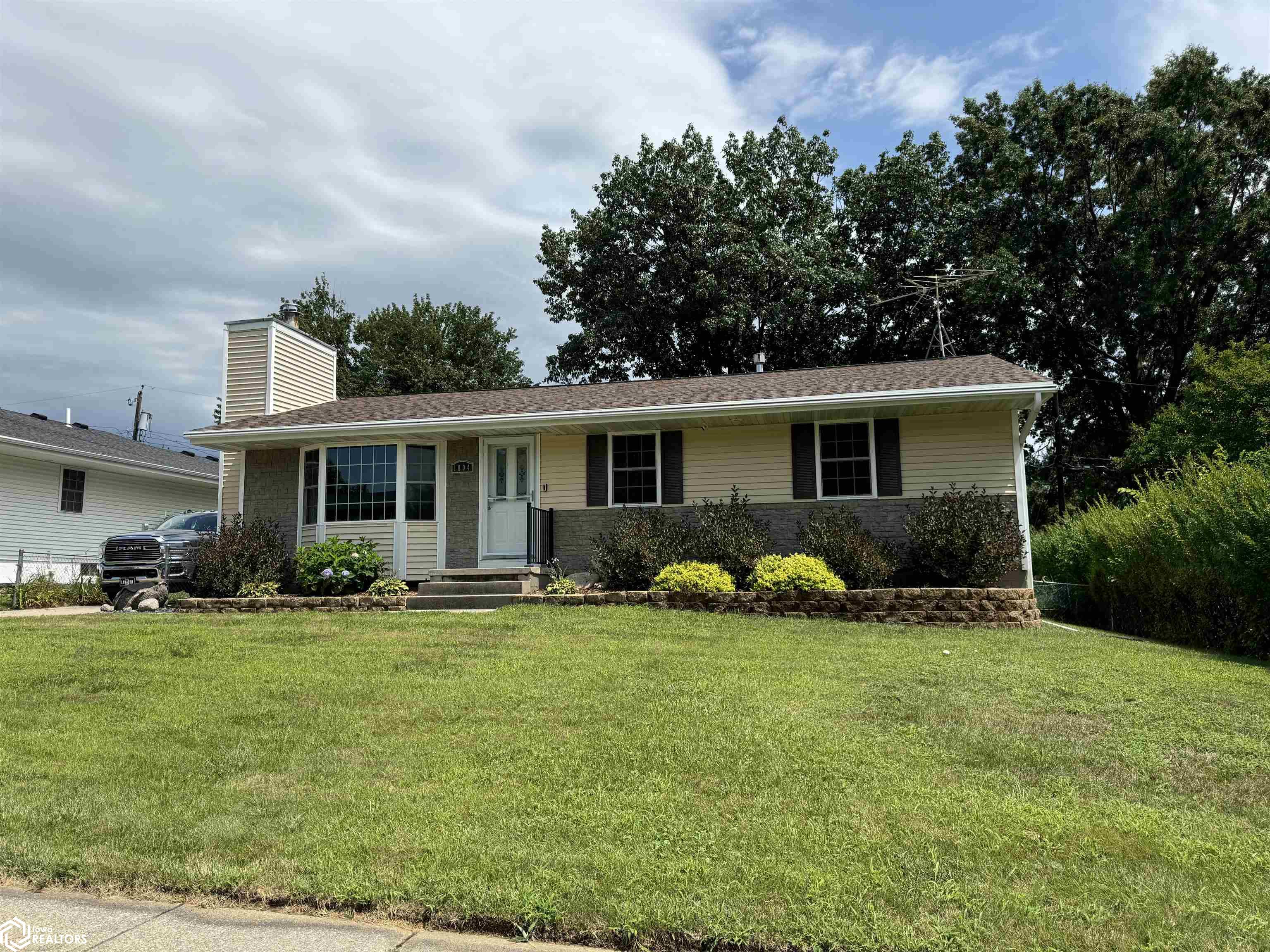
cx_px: 635
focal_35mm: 24
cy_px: 476
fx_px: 881
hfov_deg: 71.6
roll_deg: +1.2
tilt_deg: +6.4
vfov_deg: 56.8
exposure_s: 1/5814
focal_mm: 6.76
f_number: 1.78
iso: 80
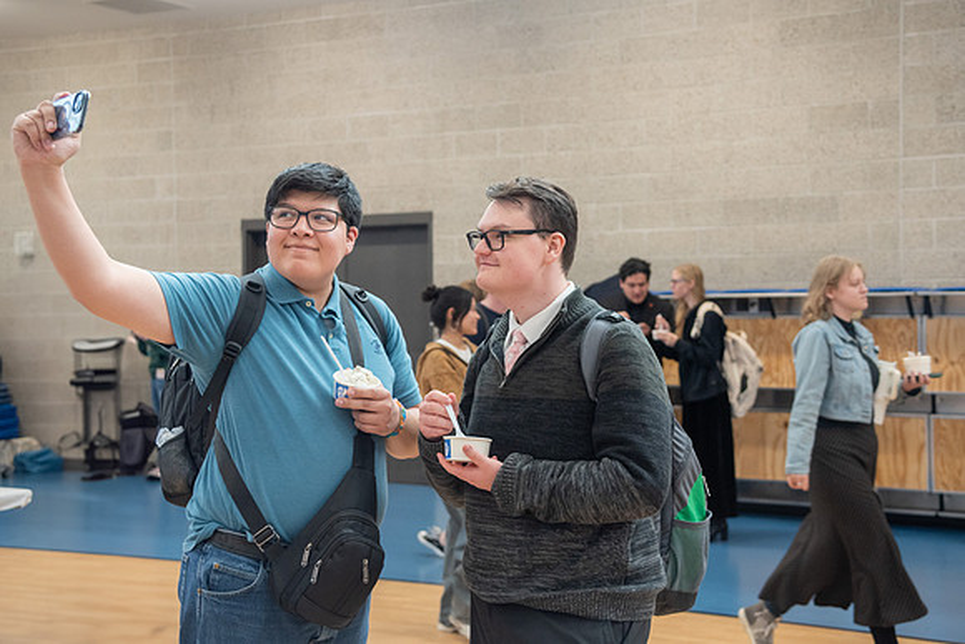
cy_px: 285
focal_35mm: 54
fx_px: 1435
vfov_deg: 25.3
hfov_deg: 37.2
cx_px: 487
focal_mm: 48
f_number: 4
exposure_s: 1/200
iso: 1250
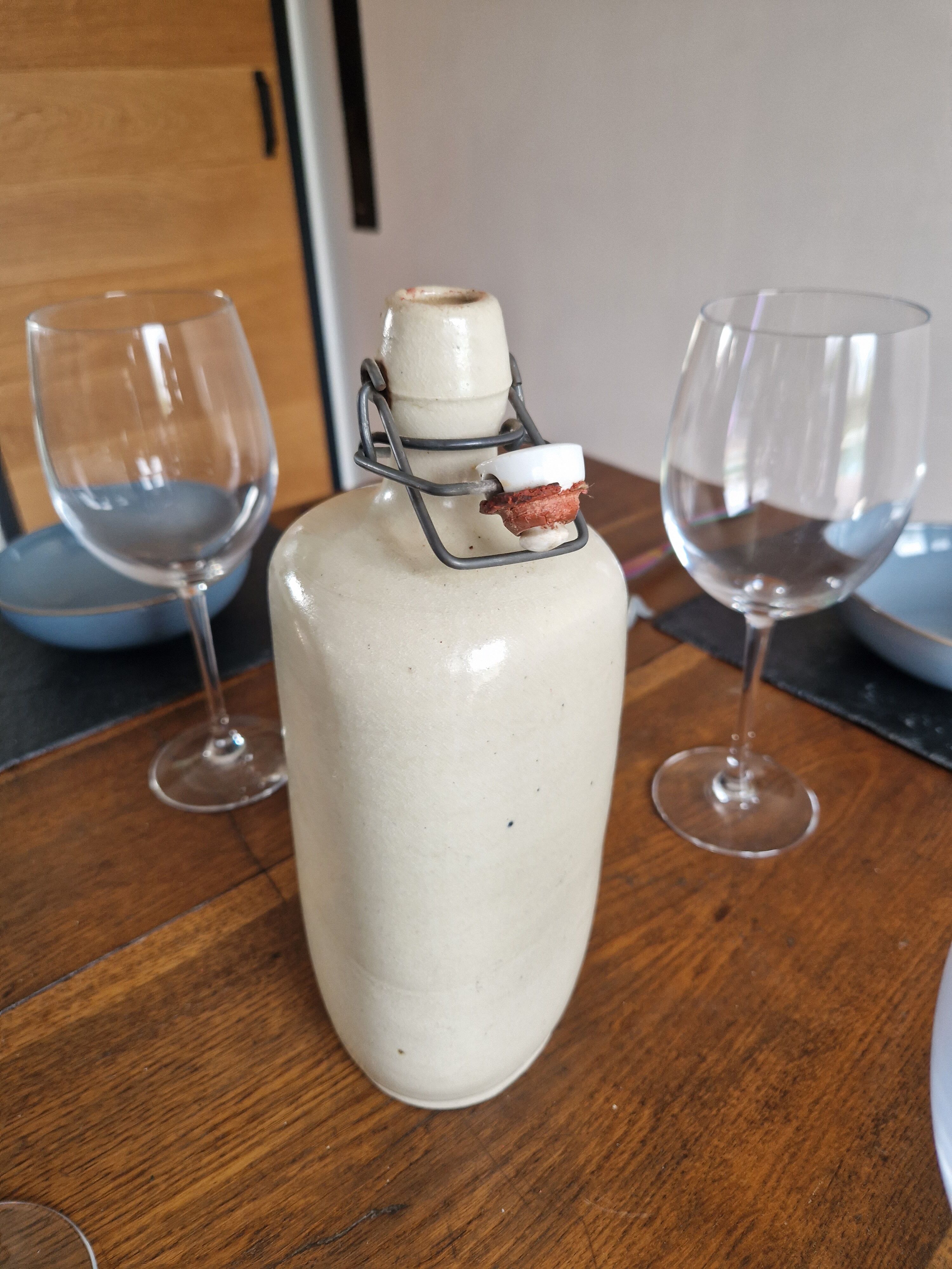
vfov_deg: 73.9
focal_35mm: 23
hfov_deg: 58.9
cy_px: 634
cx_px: 476
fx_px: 843
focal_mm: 5.4
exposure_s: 1/100
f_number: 1.8
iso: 125
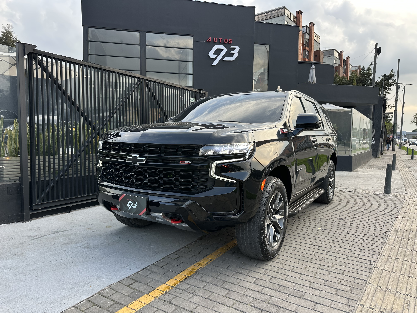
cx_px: 208
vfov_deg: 56.8
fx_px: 289
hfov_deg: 71.6
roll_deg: -1.1
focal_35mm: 24
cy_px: 156
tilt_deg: -3.4
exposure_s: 1/134
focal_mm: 6.86
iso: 64
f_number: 1.78
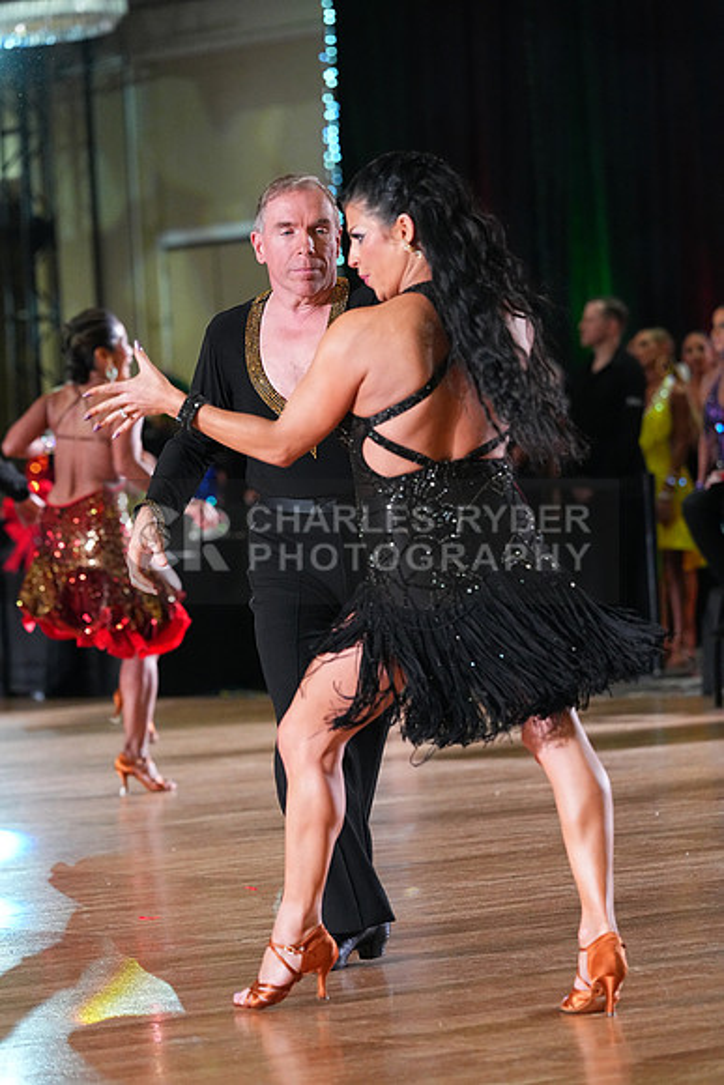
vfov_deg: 12.7
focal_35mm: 162
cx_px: 362
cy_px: 542
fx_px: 4884
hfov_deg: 8.5
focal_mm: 162
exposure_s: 1/400
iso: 8000
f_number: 4.5
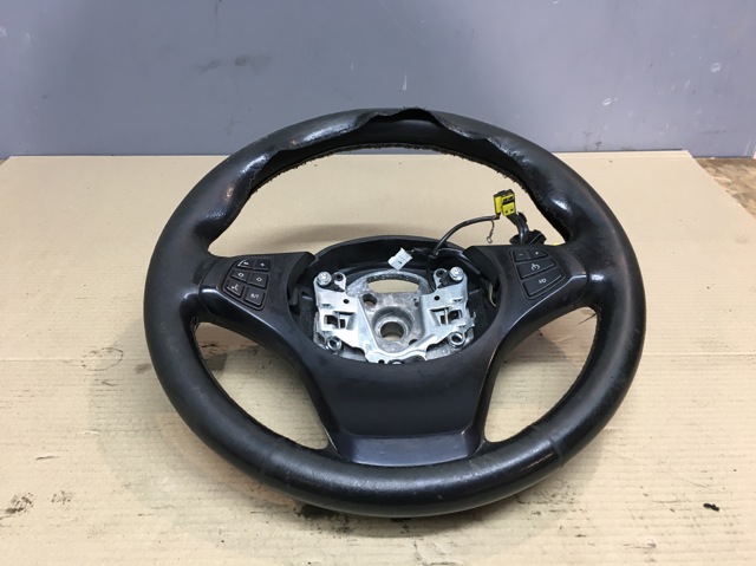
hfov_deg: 61.7
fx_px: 633
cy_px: 283
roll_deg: -1.7
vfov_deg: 48.2
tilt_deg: -29.3
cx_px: 378
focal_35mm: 29
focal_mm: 4.15
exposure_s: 1/33
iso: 80
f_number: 2.2
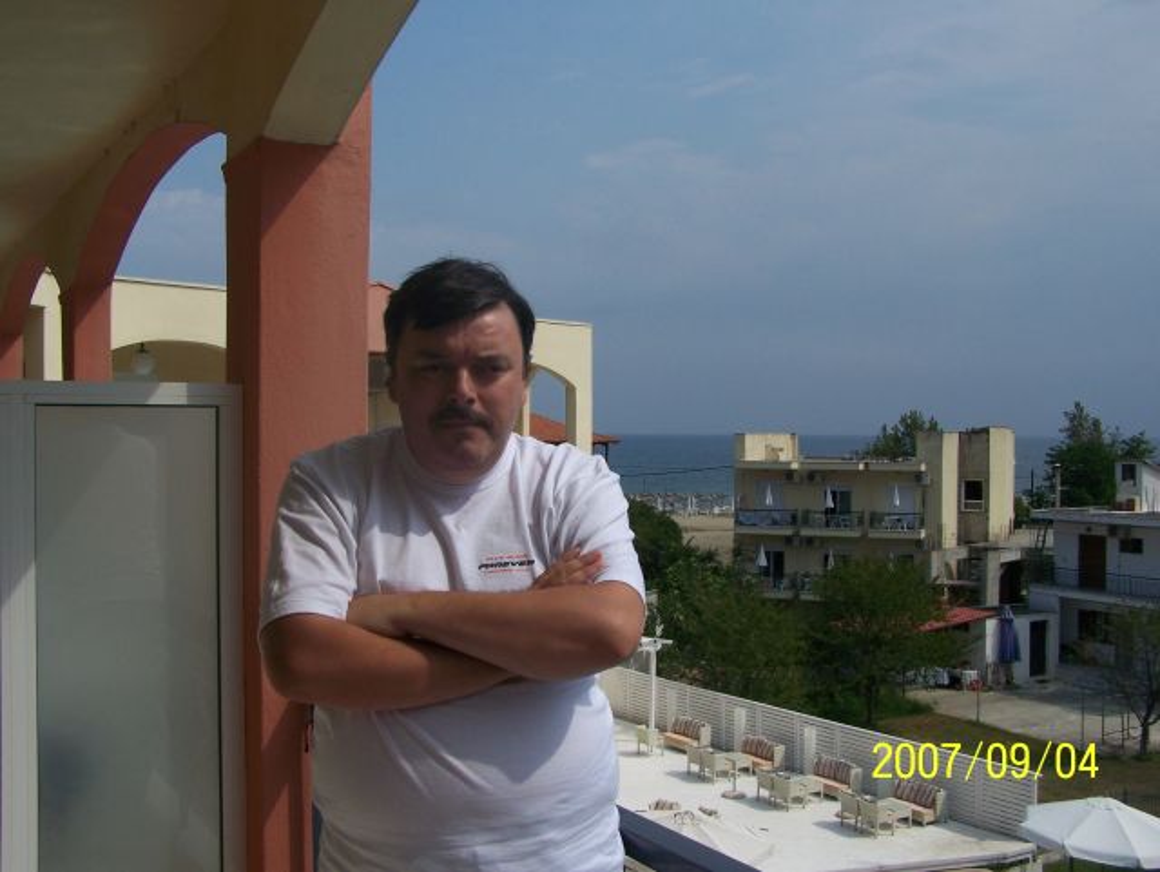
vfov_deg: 37.8
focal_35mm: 38
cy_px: 436
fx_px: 1274
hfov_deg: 48.9
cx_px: 580
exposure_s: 1/800
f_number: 5.6
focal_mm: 6.3
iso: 80
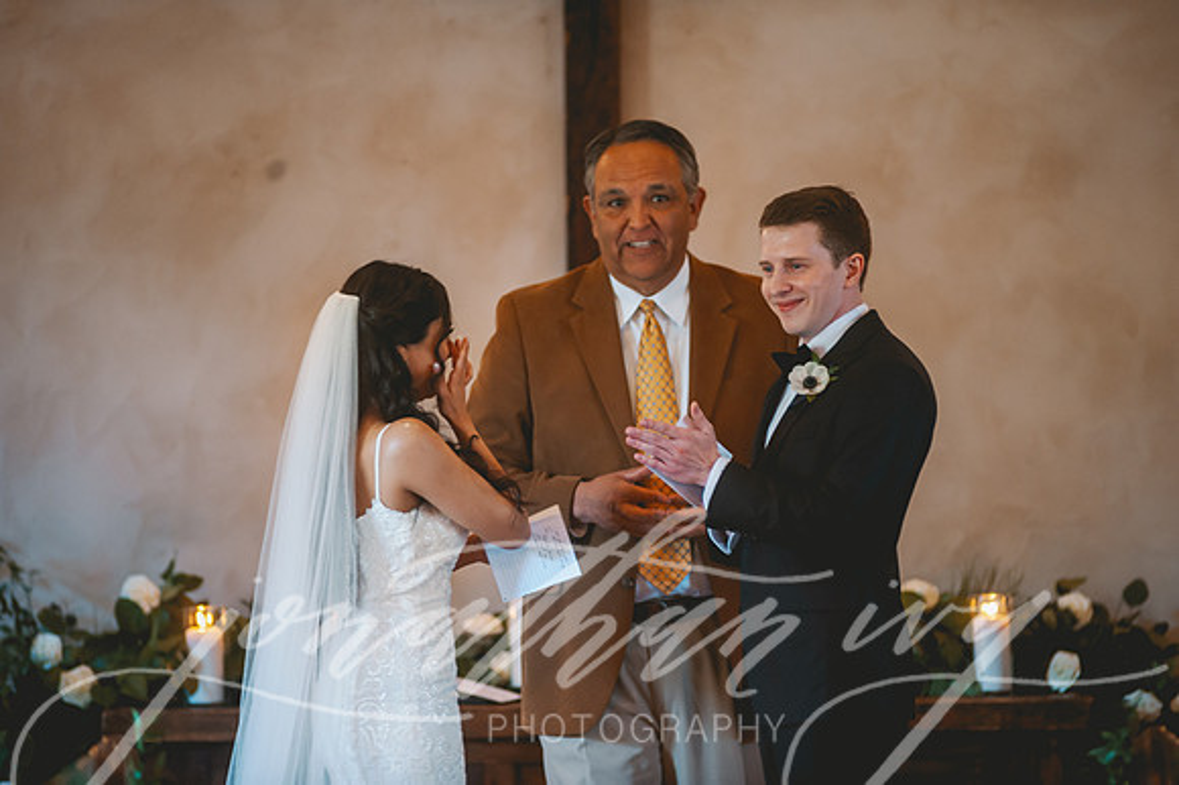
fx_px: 9819
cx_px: 590
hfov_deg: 6.9
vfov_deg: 4.6
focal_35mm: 300
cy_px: 392
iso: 800
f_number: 2.8
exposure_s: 1/80
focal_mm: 300
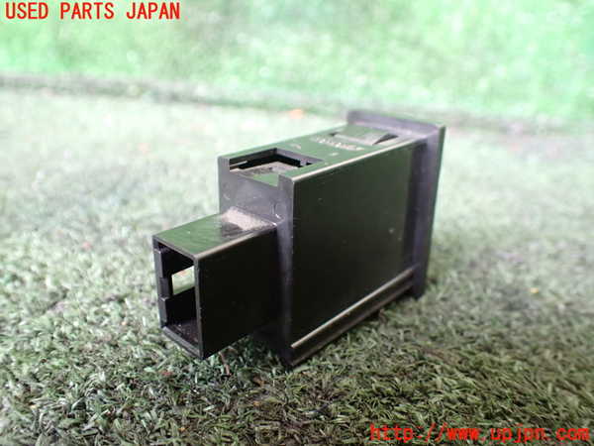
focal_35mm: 30
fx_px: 515
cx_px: 297
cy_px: 223
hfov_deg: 60.0
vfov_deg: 46.8
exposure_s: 1/50
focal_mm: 5.4
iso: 800
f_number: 2.3
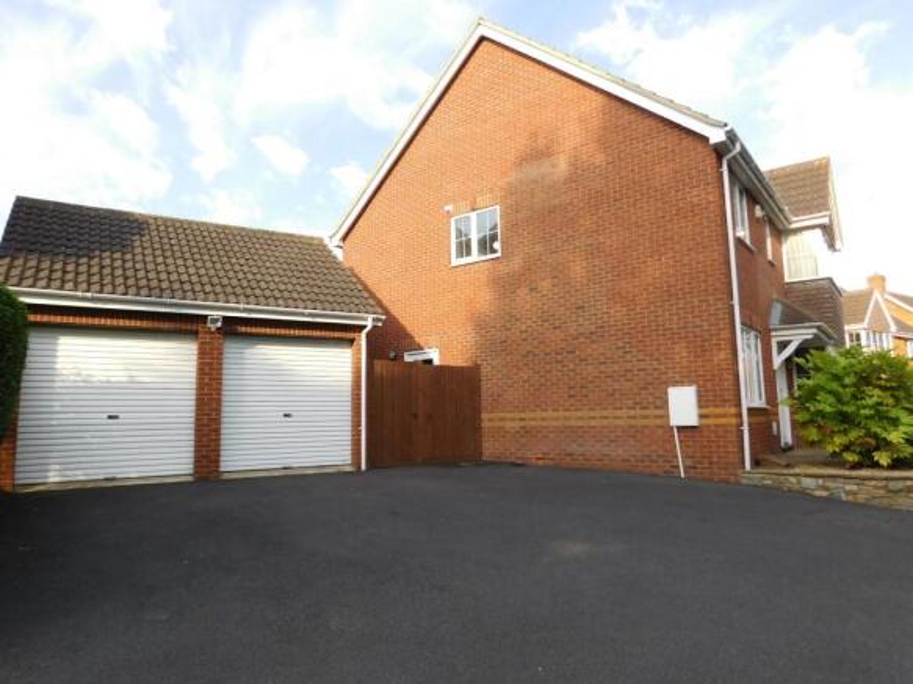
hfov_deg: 73.9
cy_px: 342
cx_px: 456
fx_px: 607
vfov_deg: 58.9
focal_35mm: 23
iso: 125
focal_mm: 4
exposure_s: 1/500
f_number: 3
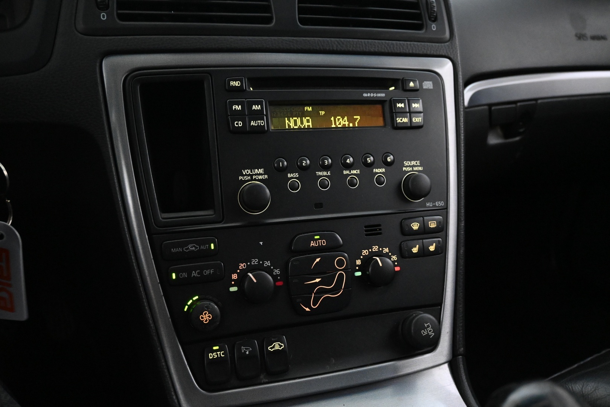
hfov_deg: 61.9
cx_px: 305
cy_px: 204
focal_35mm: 30
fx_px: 508
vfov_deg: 43.6
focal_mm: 20
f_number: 3.8
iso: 5600
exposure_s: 1/30
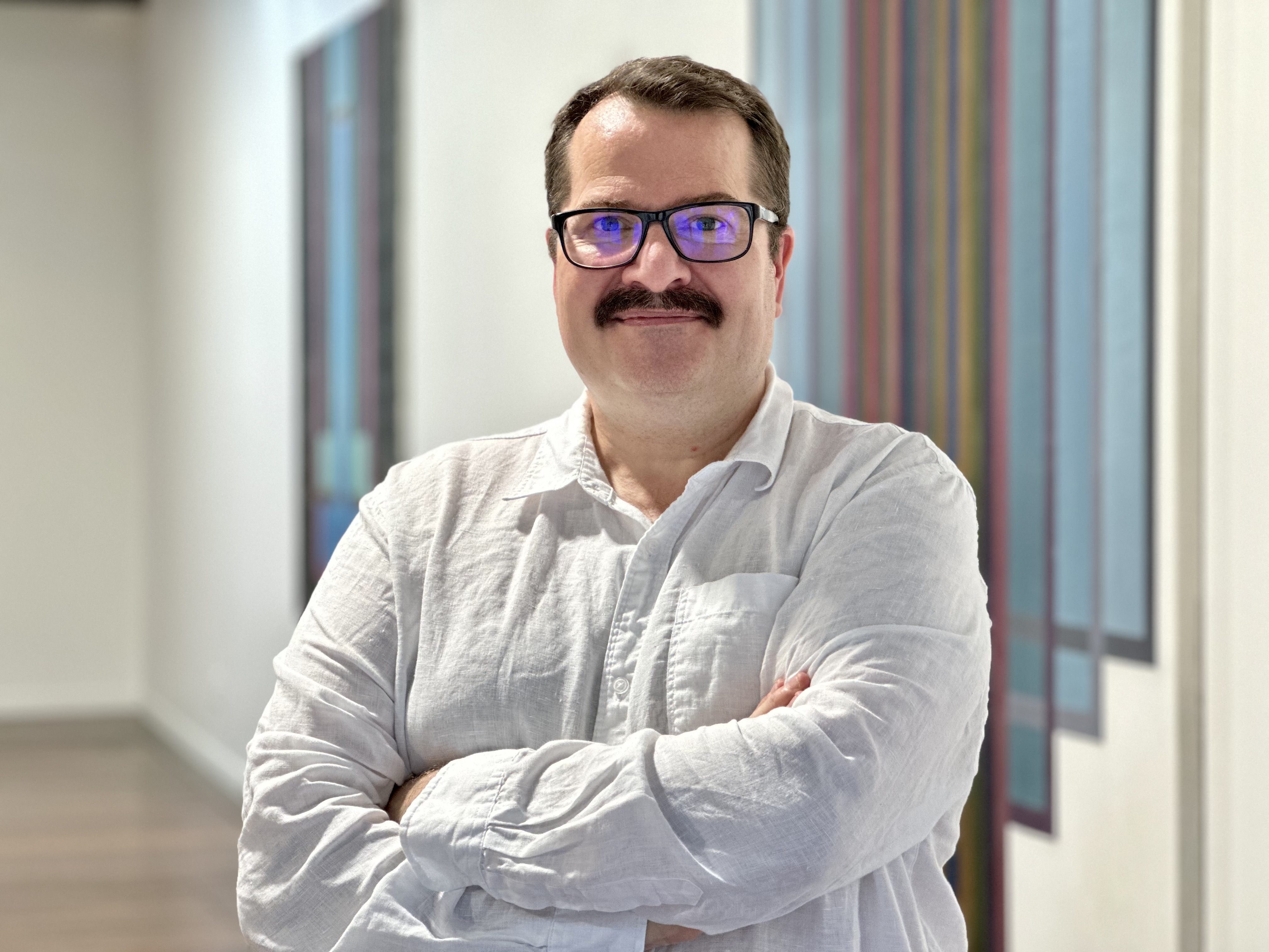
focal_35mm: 77
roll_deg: -0.3
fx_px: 2823
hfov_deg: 25.3
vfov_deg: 19.1
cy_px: 476
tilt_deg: -1.8
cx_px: 634
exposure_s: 1/100
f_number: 2.8
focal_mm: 9
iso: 250
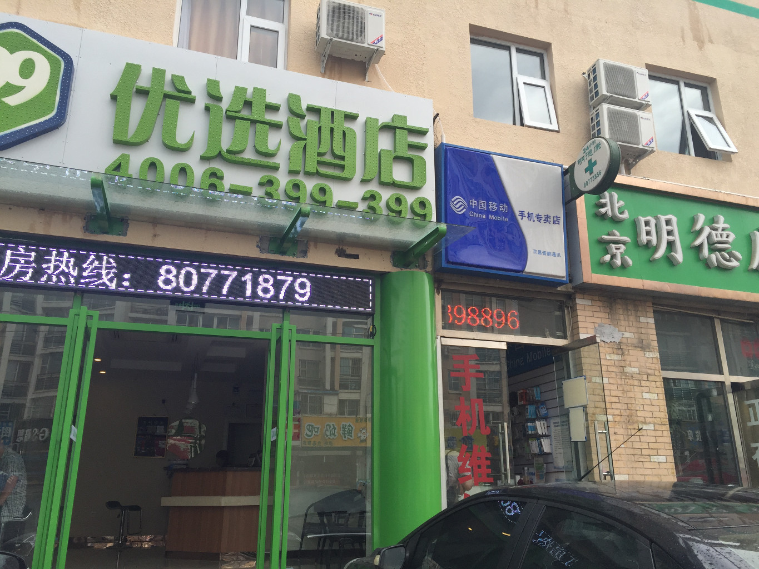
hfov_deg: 61.7
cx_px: 380
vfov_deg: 48.2
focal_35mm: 29
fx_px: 636
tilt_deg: +18.4
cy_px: 284
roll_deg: -0.6
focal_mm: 4.15
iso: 32
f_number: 2.2
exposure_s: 1/520
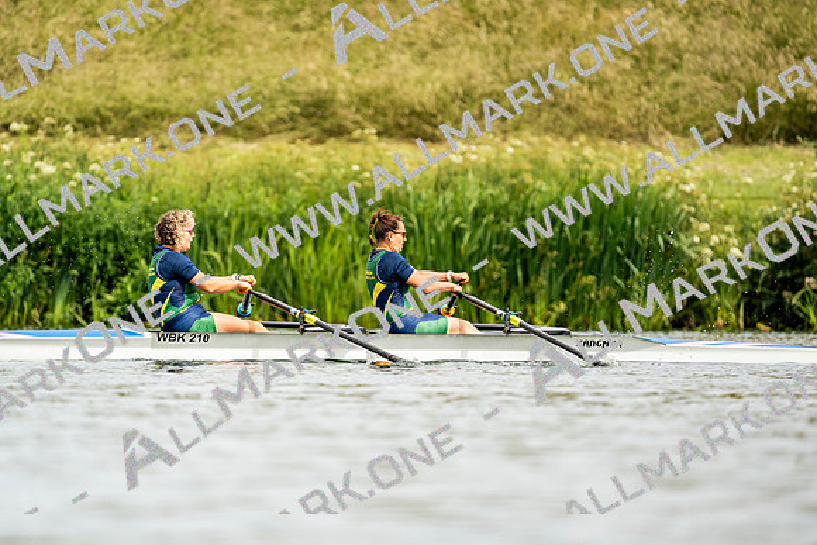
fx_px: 13619
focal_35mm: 600
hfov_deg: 3.4
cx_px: 408
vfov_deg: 2.3
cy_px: 272
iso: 400
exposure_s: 1/2000
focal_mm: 600
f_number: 6.3
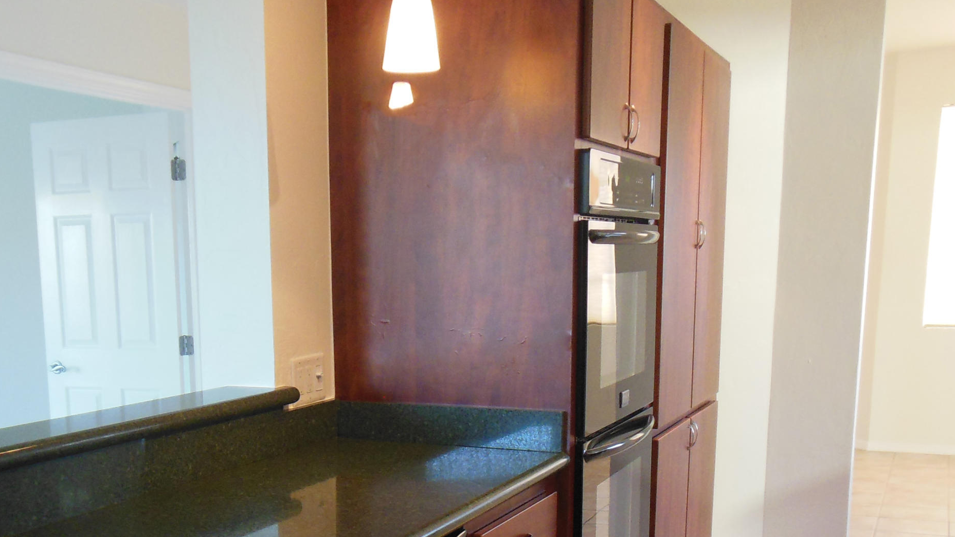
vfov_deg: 25.9
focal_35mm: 44
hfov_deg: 46.0
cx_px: 366
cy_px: 515
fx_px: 1114
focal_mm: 4.5
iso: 400
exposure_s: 1/30
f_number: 3.2
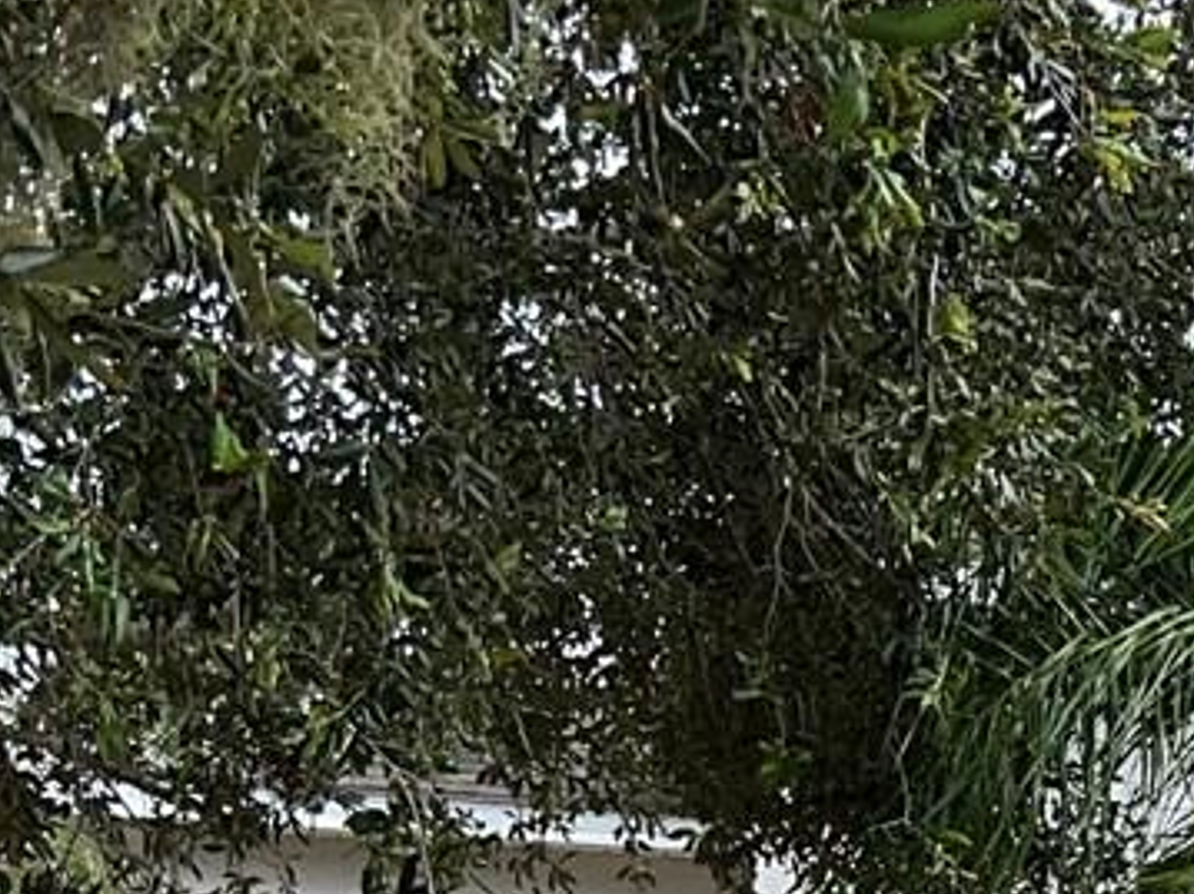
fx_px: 4000
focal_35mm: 116
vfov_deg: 11.8
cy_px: 1582
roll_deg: -0.8
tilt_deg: -3.1
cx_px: 2039
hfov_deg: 15.1
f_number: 1.5
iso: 50
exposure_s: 1/1645
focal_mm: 5.7
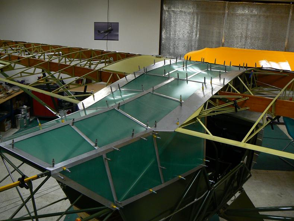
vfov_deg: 39.7
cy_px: 110
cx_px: 147
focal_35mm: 36
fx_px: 306
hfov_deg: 51.3
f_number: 2.8
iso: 125
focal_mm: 6
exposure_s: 1/30
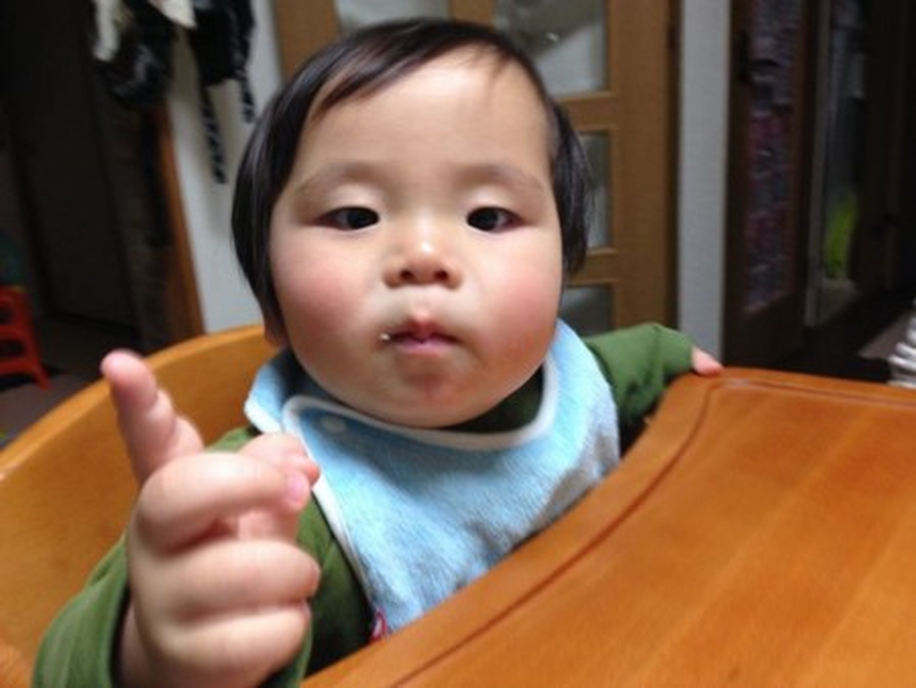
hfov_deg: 55.3
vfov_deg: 43.0
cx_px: 458
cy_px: 344
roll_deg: +4.4
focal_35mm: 33
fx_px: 874
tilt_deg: -16.0
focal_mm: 4.12
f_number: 2.4
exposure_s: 1/20
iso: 125
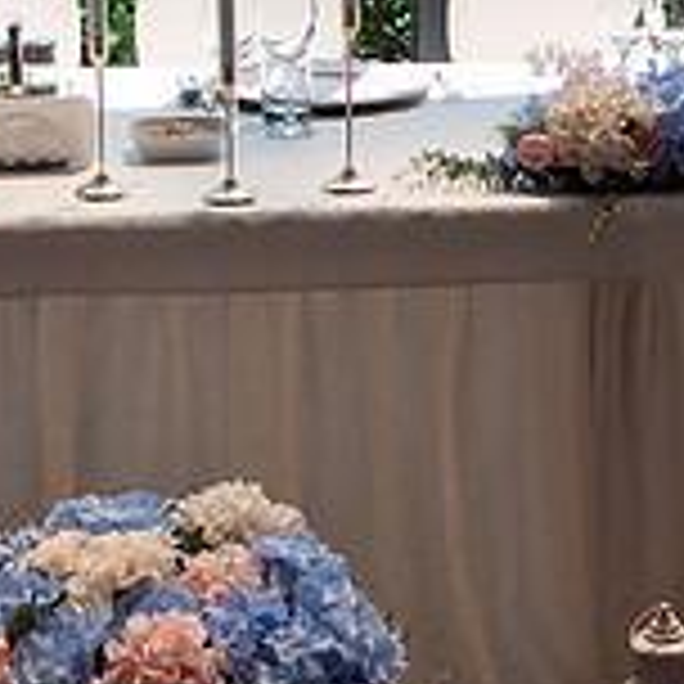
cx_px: 526
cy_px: 182
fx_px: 2616
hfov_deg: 14.8
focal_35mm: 117
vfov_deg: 14.8
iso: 125
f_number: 3.2
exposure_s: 1/1000
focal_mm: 35
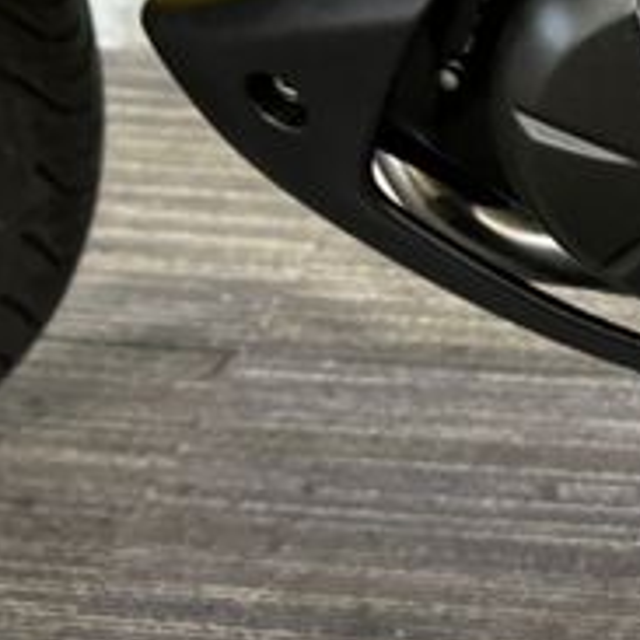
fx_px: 1548
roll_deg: -1.0
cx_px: 804
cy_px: 70
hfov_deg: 21.4
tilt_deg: -27.7
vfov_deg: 22.8
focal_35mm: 74
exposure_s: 1/33
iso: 1000
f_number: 1.78
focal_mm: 6.76
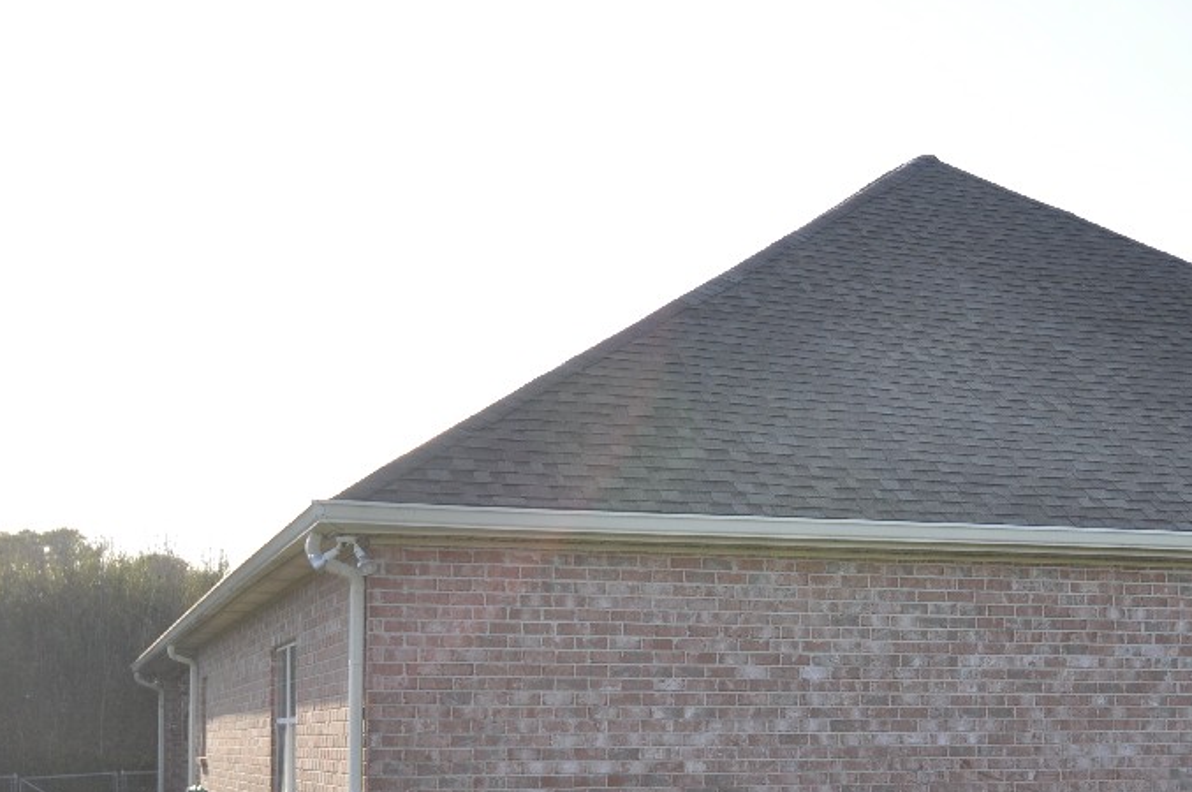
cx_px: 1041
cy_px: 632
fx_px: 2117
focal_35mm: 64
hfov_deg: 30.3
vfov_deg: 21.0
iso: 200
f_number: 7.1
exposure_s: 1/200
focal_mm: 24
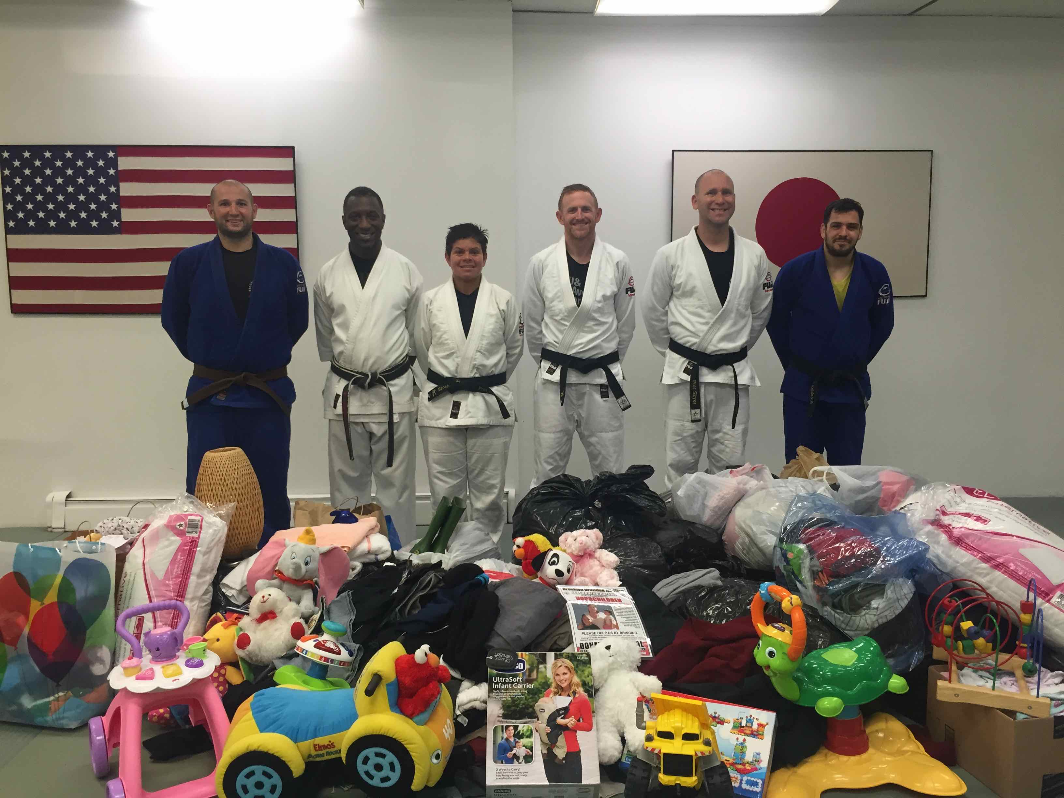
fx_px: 891
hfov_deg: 61.7
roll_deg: +0.5
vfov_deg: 48.2
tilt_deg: -4.0
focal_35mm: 29
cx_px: 532
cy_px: 399
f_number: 2.2
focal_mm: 4.15
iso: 40
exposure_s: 1/30
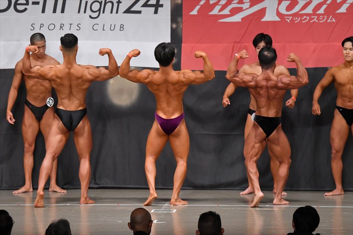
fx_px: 1794
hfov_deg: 11.2
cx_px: 176
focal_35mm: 183
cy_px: 118
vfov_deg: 7.5
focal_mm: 122
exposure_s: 1/400
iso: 5000
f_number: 5.6
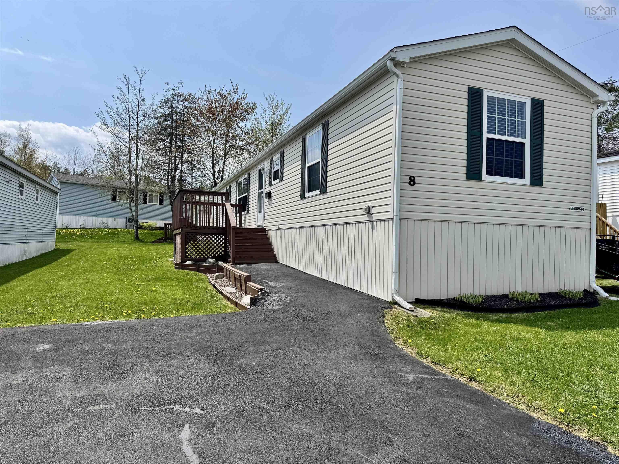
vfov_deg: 56.8
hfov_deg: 71.6
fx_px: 429
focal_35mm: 24
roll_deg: -1.0
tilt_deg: +1.4
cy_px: 232
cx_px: 310
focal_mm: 6.76
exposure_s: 1/7937
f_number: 1.78
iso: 80
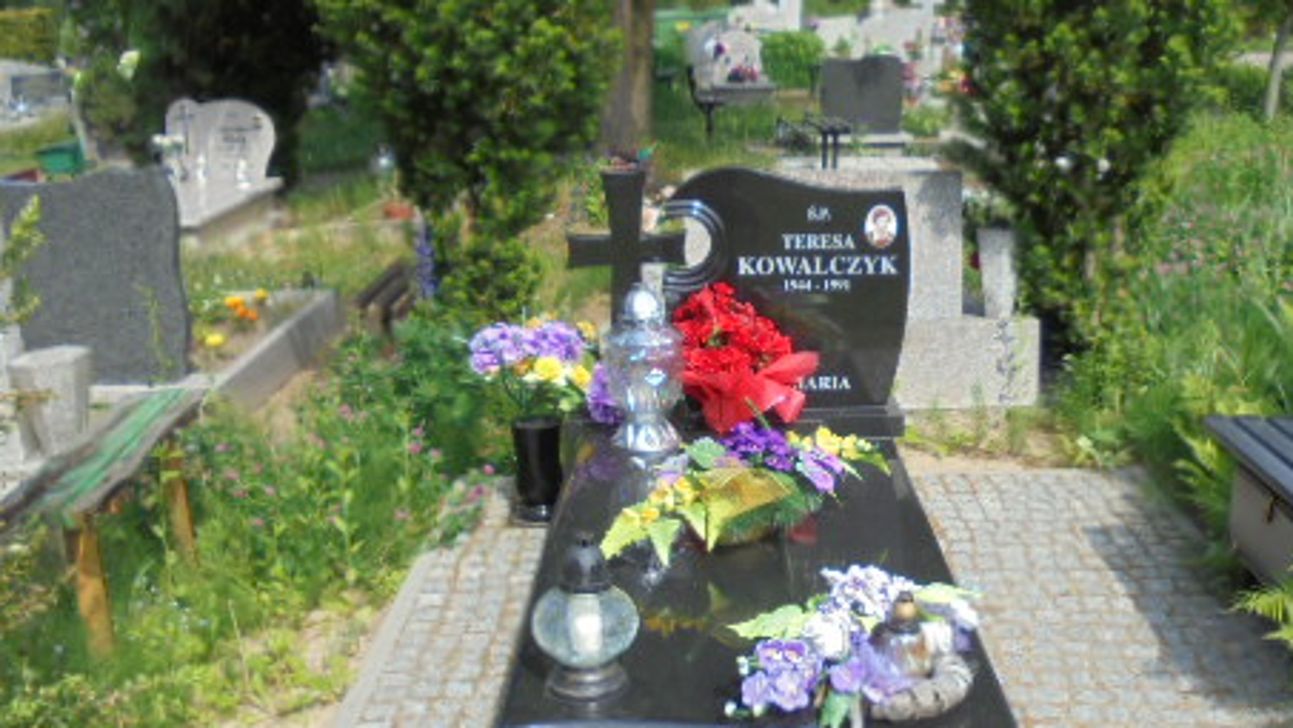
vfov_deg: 29.7
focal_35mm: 40
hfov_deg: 50.2
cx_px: 759
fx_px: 1372
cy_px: 388
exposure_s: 1/640
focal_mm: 4.6
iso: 100
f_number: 3.5
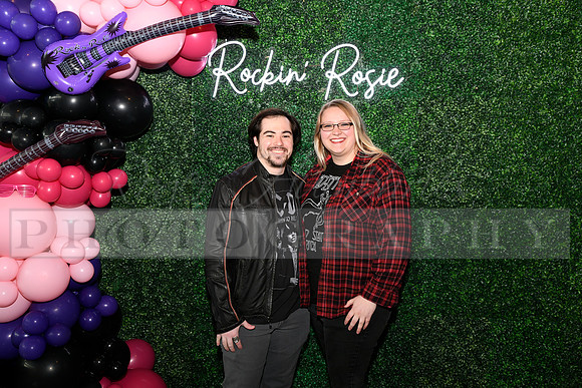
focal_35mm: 32
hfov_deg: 58.7
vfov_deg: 41.1
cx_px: 291
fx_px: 517
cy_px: 194
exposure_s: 1/60
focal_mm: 32
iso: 500
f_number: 6.3
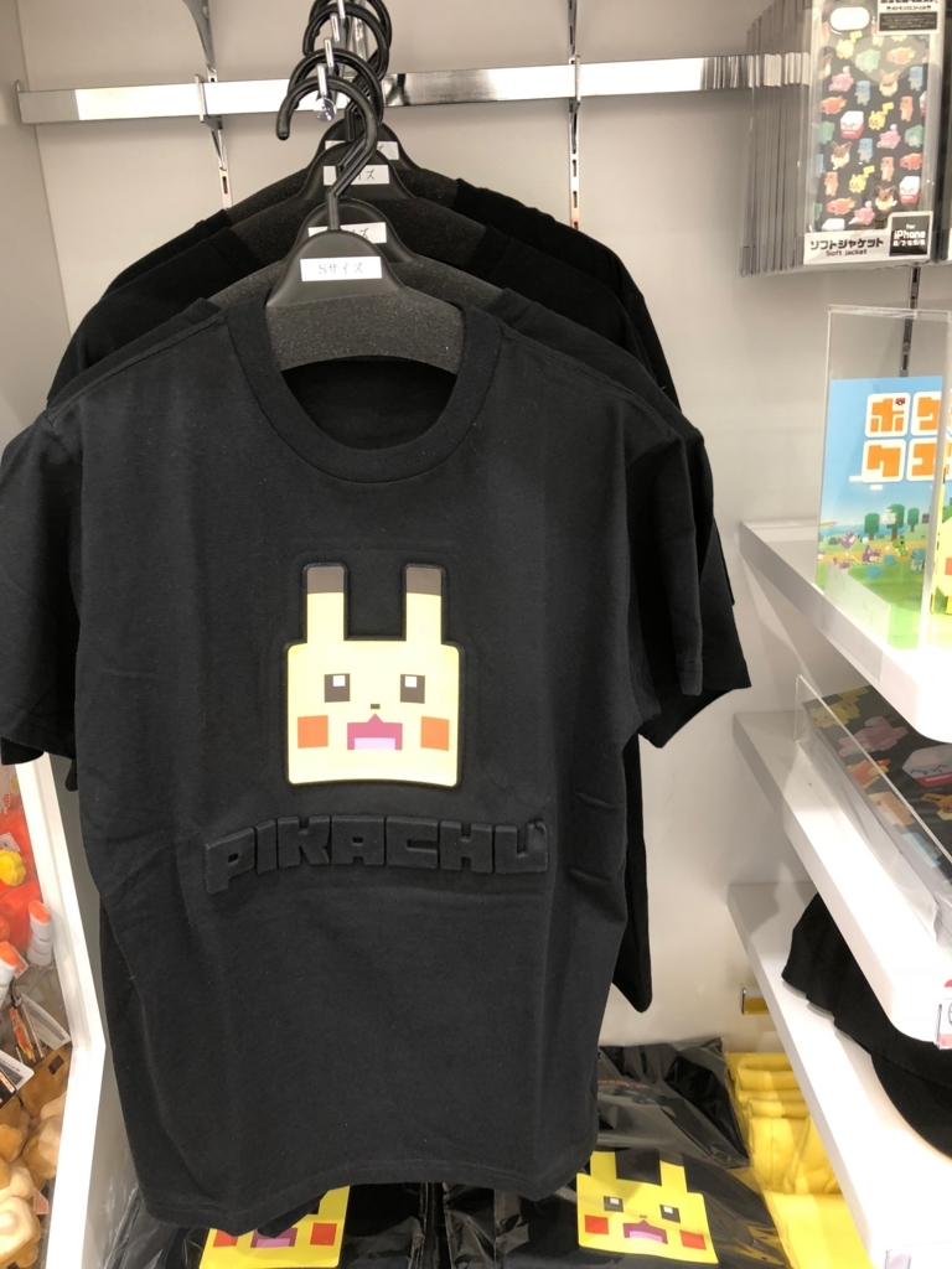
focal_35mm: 28
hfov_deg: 49.7
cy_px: 634
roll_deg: +2.6
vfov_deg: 63.4
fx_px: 1027
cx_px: 476
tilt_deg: -19.0
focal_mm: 4
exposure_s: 1/24
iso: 32
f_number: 1.8
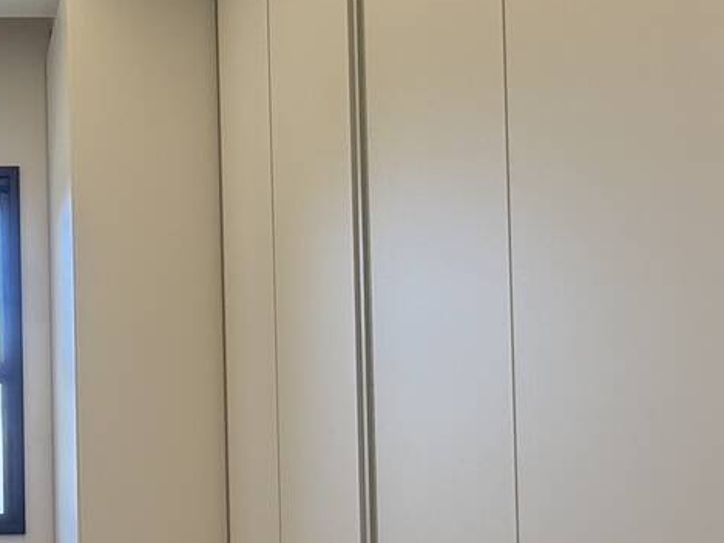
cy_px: 477
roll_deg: +0.3
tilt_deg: +1.9
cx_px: -17
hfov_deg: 38.4
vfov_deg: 32.2
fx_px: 900
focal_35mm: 43
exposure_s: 1/120
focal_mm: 2.22
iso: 100
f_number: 2.2
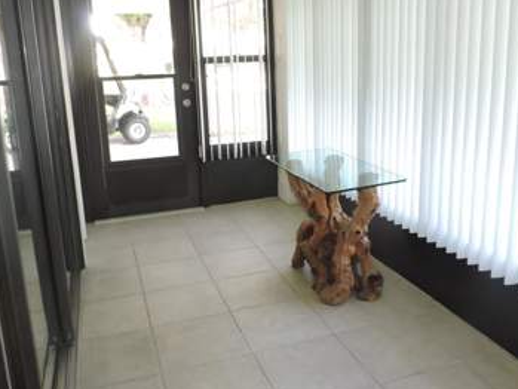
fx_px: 494
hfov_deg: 55.3
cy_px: 166
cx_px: 278
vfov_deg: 42.9
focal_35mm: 33
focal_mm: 4.3
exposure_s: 1/40
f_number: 3
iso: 280
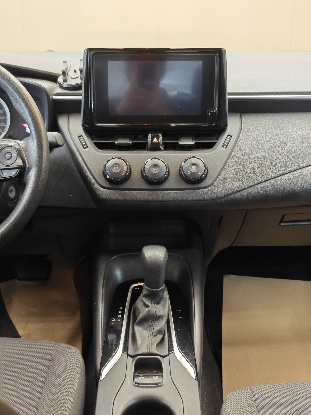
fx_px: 551
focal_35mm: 46
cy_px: 208
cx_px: 156
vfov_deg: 41.2
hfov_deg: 31.5
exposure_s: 1/25
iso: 320
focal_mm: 8.7
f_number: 1.9
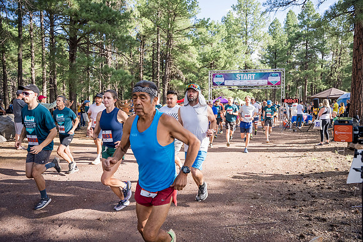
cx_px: 182
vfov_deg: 53.2
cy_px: 121
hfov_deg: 73.7
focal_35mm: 24
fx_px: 242
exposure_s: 1/1600
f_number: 3.2
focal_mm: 24
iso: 500
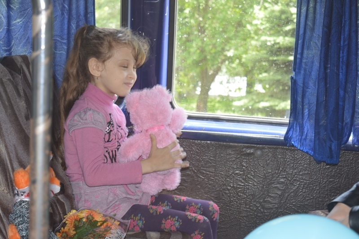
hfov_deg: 24.6
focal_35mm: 82
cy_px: 120
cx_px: 180
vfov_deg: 16.5
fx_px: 822
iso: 400
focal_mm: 55
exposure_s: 1/60
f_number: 5.6
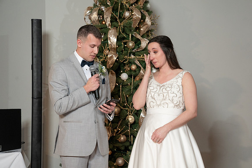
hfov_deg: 27.9
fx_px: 507
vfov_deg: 18.8
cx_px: 128
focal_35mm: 72
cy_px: 85
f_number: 5.6
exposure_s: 1/200
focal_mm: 70
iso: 2000
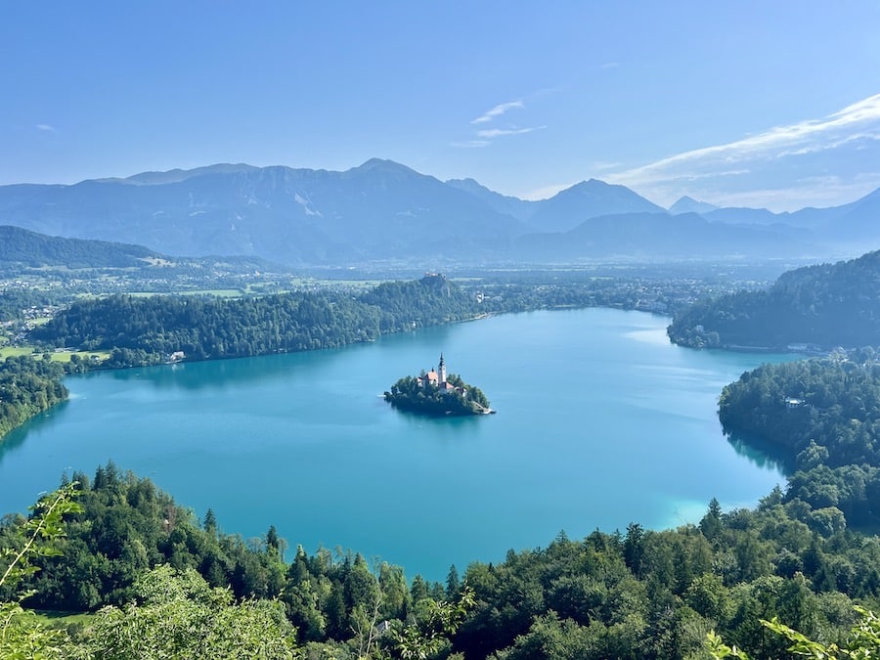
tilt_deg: -6.6
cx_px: 440
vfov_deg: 53.1
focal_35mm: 26
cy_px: 330
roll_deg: +1.9
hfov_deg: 67.3
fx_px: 661
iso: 50
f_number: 1.5
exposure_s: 1/5882
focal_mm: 5.7
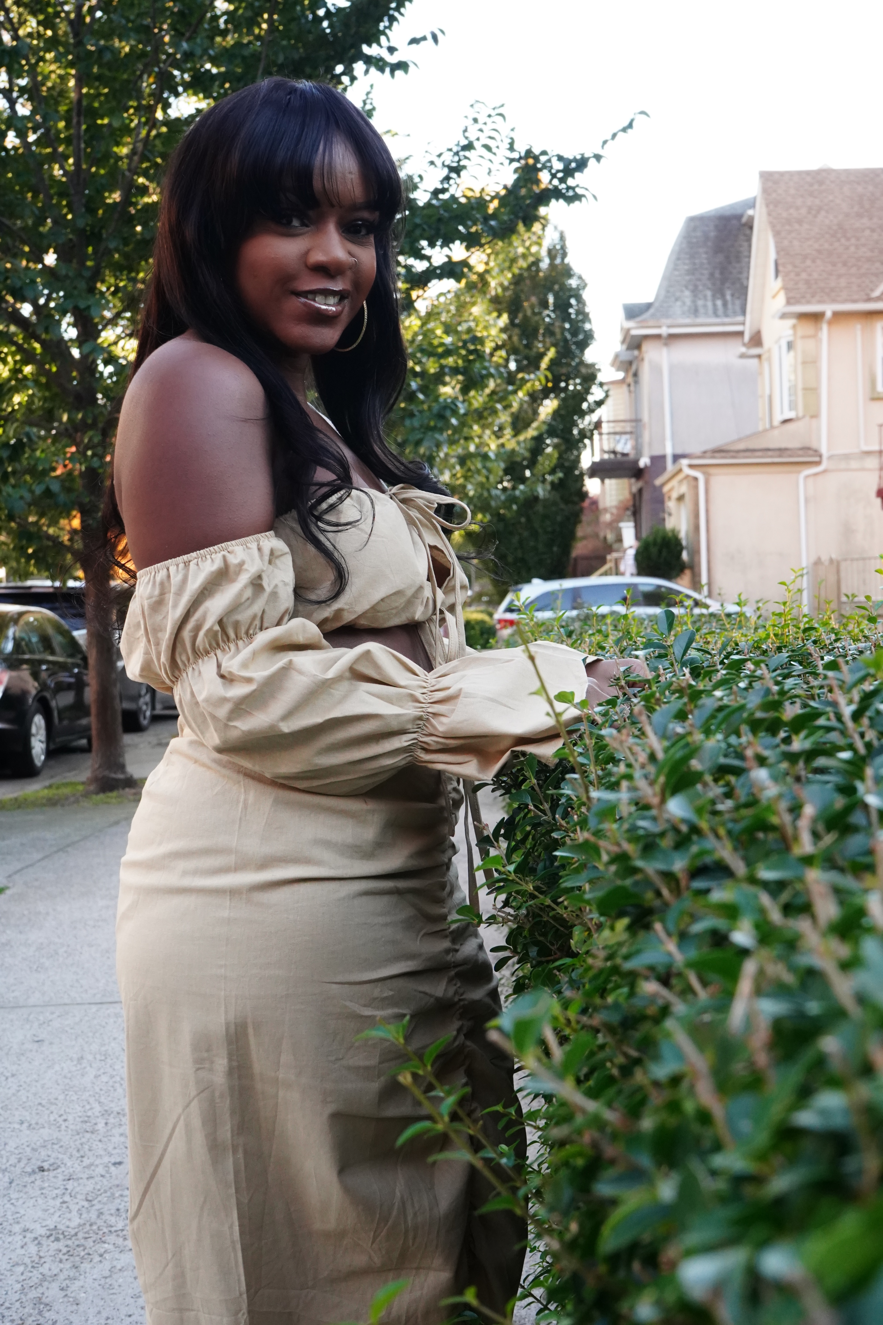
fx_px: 1766
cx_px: 442
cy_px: 662
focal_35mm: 48
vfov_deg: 41.1
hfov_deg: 28.1
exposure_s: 1/100
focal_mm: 48
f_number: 11
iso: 5000
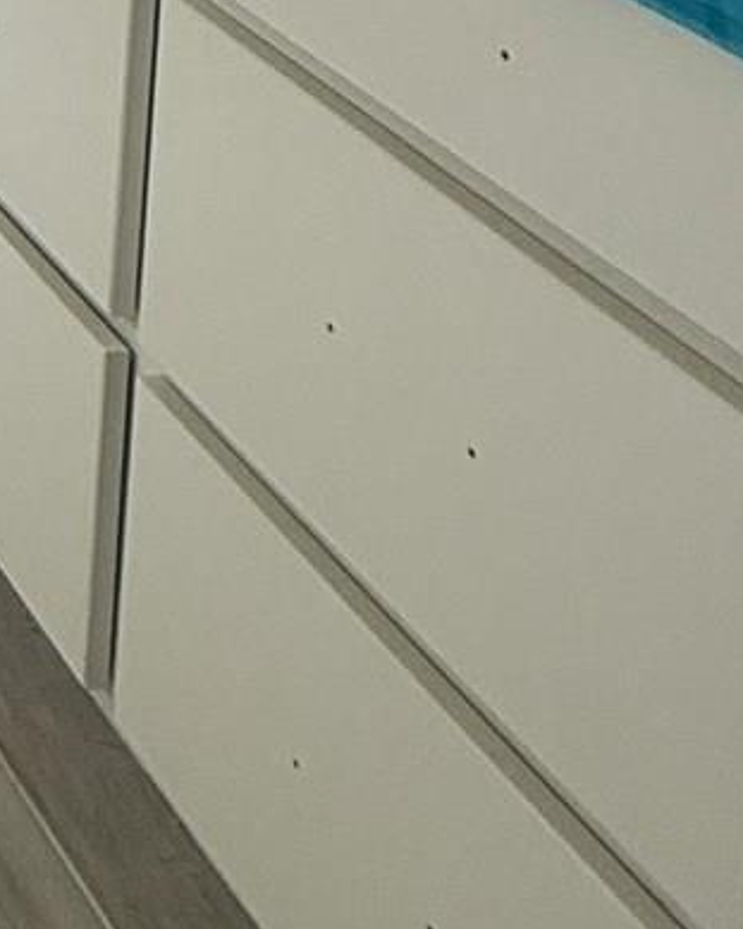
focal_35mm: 81
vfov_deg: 18.7
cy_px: -707
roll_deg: -1.0
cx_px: -815
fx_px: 2227
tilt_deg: -3.2
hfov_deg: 14.9
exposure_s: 1/99
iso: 125
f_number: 2.2
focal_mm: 2.22
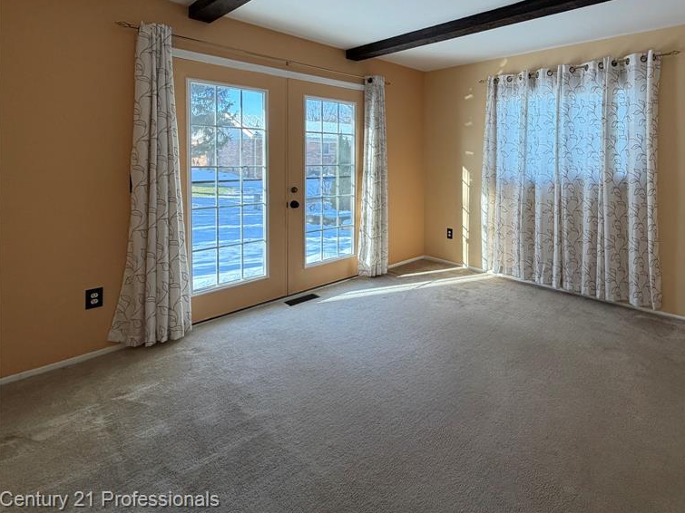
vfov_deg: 66.6
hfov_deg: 81.6
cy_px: 166
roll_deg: -0.2
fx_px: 376
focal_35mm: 19
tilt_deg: +0.4
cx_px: 460
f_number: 2.2
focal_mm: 2.22
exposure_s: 1/120
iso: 80
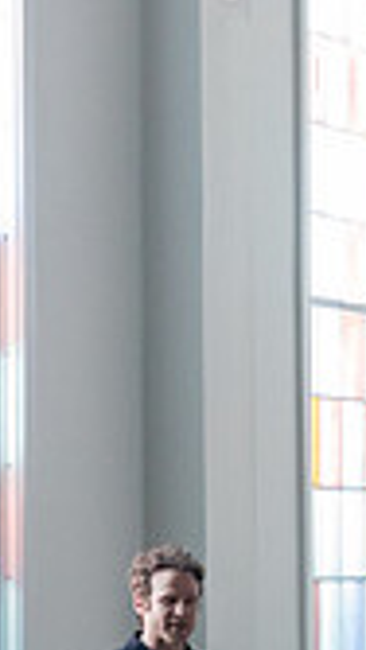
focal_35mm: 245
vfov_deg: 8.7
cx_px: 470
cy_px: 671
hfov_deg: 4.9
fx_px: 4225
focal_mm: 62
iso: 4000
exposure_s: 1/320
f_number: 4
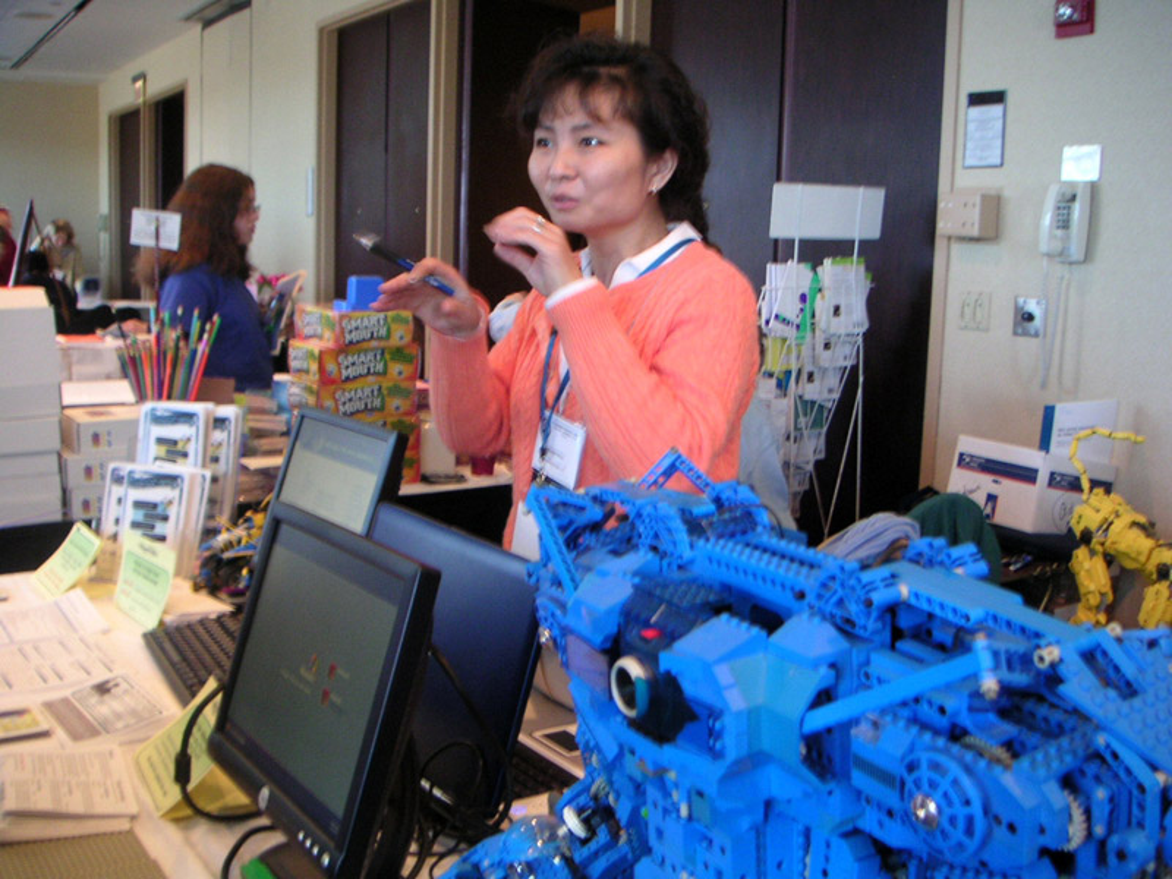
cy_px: 440
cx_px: 586
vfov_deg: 38.7
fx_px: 1253
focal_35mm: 37
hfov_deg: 50.1
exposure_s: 1/10
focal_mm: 5.7
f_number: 2.8
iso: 100
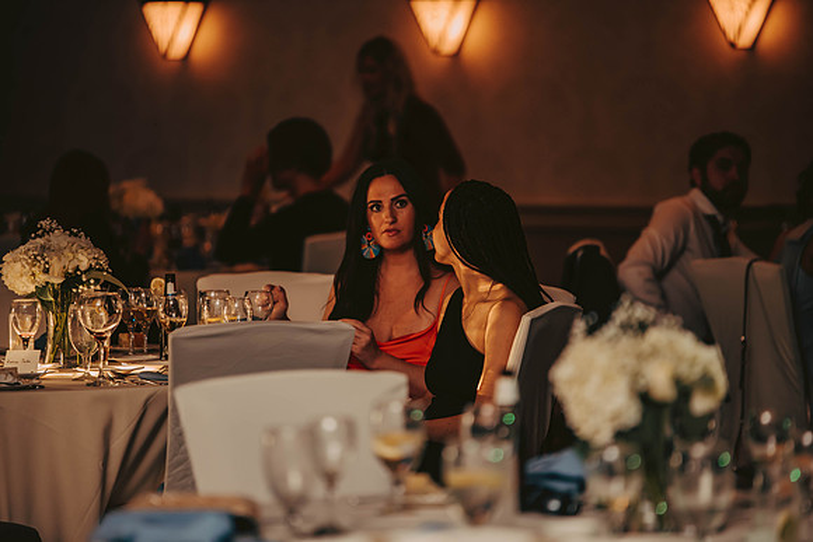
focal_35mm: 200
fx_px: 4518
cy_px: 271
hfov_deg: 10.3
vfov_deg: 6.9
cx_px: 406
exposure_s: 1/60
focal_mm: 200
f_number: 2.8
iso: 800
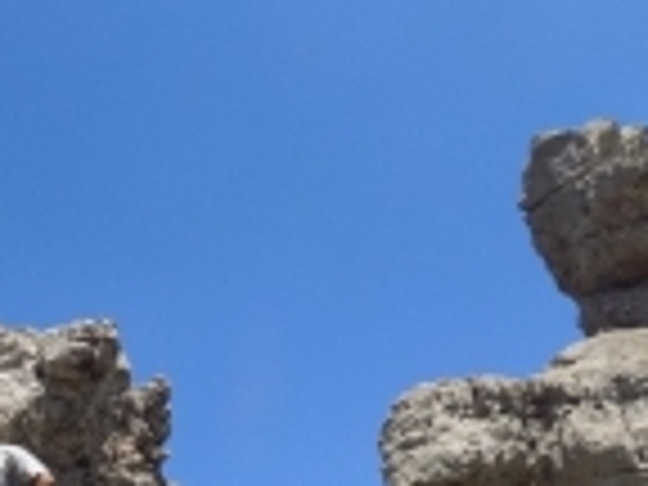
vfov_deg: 22.4
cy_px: 441
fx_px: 1198
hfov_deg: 28.9
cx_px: 45
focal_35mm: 64
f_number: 3.1
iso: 80
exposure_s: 1/1000
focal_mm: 4
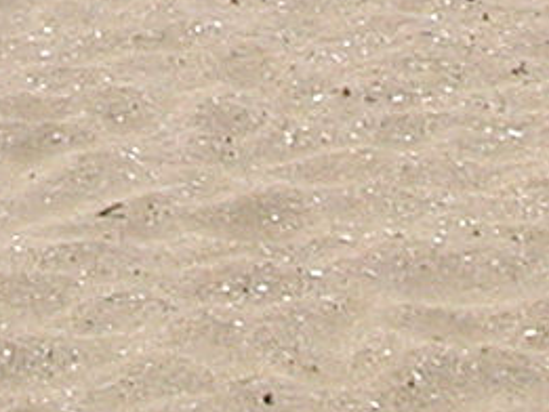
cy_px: -610
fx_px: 3602
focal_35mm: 227
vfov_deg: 6.2
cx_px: 280
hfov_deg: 8.7
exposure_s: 1/2538
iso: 100
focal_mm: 5.6
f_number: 2.7
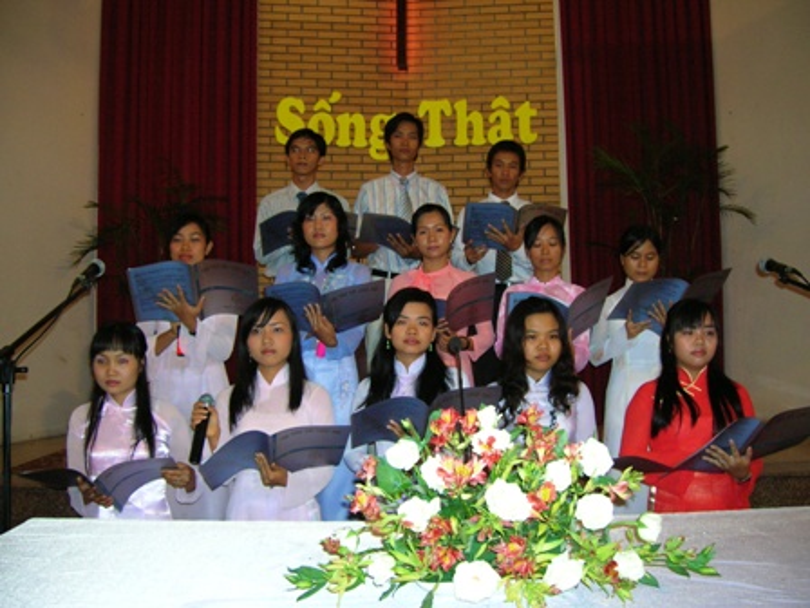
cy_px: 304
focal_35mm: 34
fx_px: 796
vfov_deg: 41.8
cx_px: 405
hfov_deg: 54.0
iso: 165
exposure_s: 1/60.1
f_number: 2.9
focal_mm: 5.7
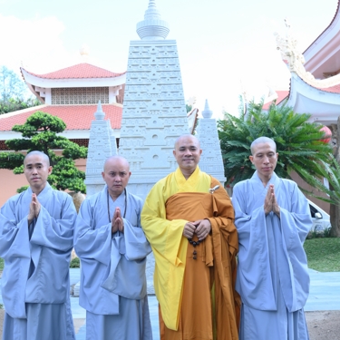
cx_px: 171
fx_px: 556
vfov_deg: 34.0
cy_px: 151
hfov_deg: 34.0
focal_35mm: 50
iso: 320
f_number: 6.3
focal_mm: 34
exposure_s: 1/125
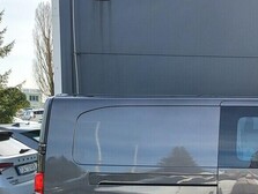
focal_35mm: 64
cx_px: 298
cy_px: 146
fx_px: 478
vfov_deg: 22.8
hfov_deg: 27.2
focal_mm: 5.4
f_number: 1.8
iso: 40
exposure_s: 1/684
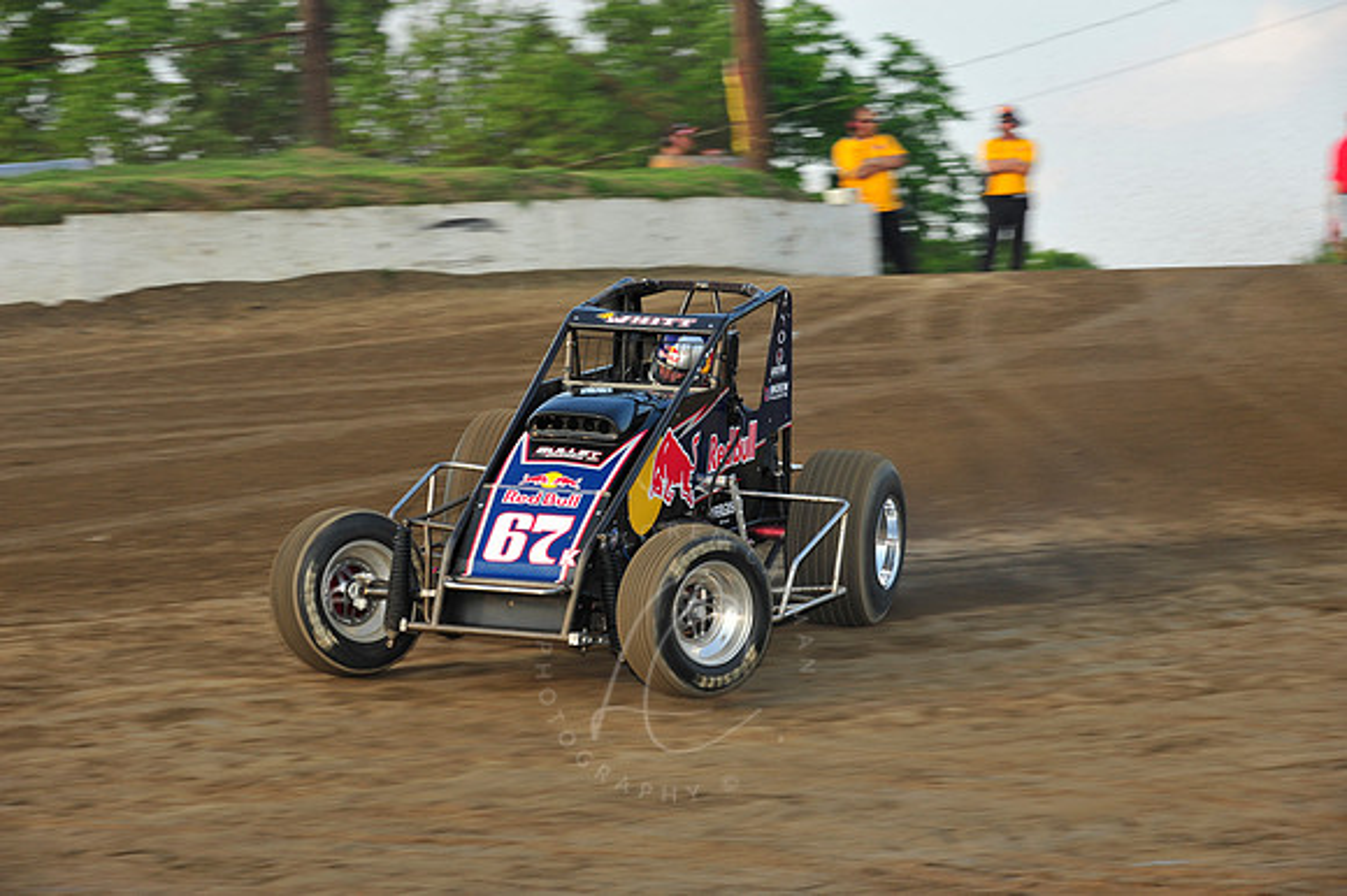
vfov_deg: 11.4
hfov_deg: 17.1
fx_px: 4487
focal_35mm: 120
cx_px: 674
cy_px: 448
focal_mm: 120
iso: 400
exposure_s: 1/320
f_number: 8
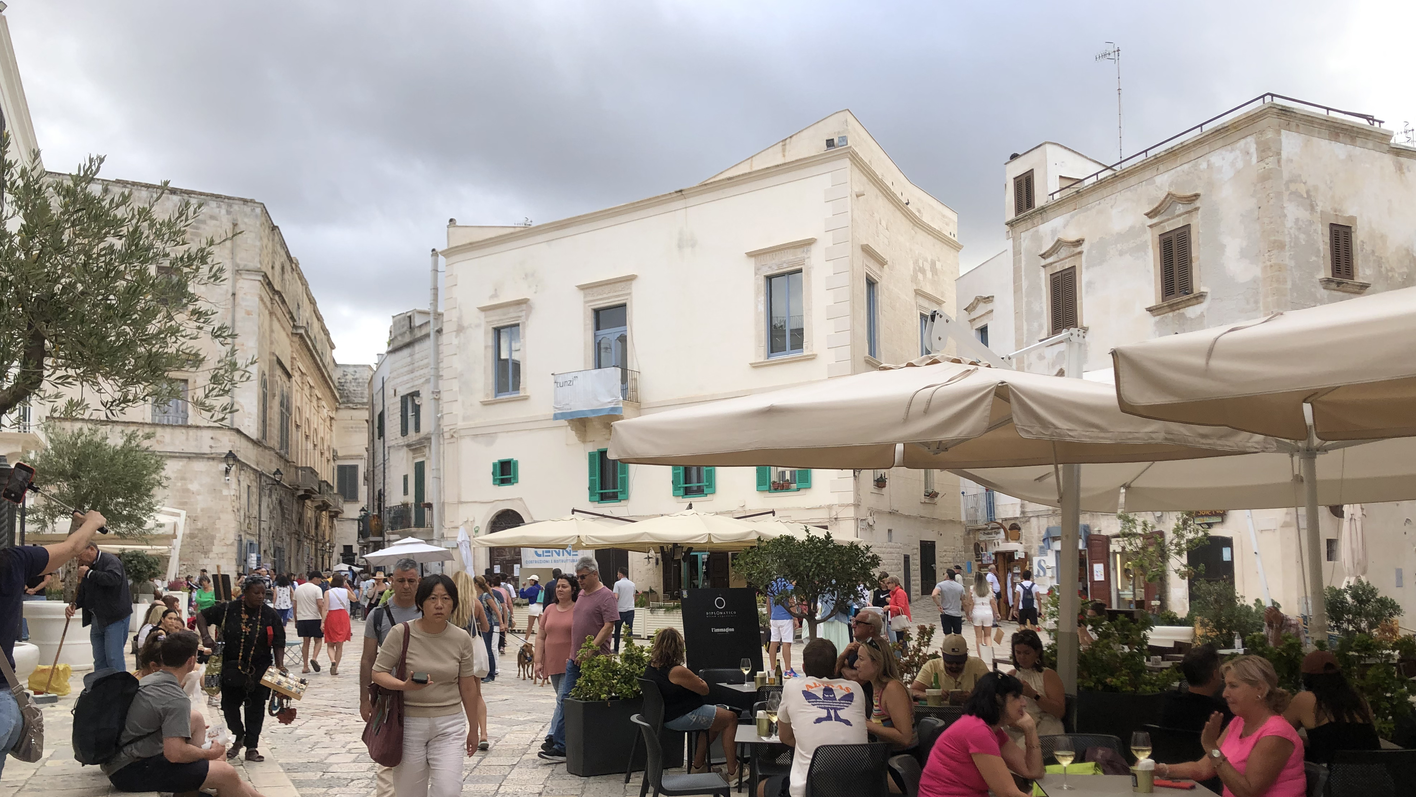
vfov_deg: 37.5
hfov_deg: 62.6
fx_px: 1164
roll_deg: +1.4
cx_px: 709
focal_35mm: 31
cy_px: 517
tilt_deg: +2.9
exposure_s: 1/338
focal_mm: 4
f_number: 1.8
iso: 20
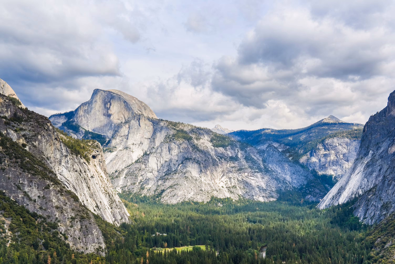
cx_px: 198
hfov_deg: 50.7
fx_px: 417
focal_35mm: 38
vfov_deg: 35.1
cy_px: 132
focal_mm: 38
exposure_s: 1/320
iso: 100
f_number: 9
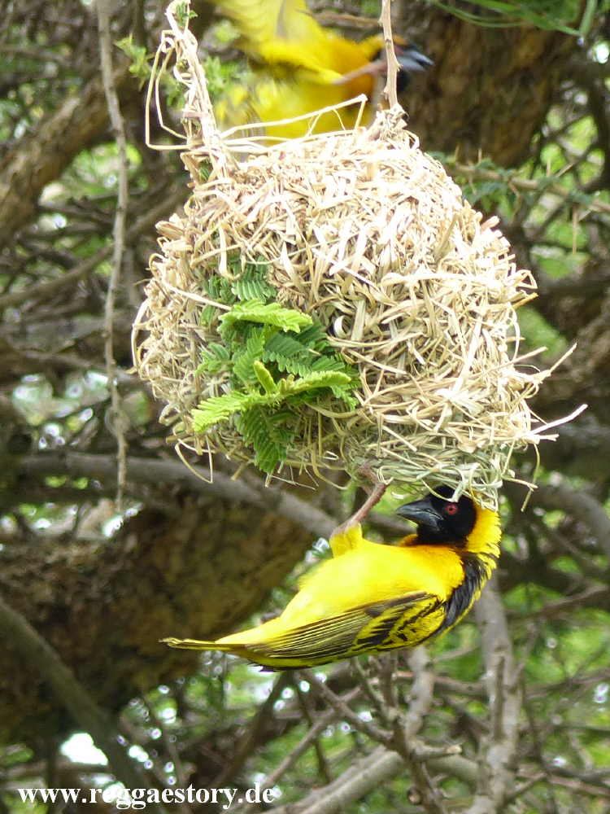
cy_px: 407
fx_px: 14098
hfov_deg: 2.5
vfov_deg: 3.3
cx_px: 305
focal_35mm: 600
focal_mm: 108
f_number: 4
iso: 100
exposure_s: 1/160
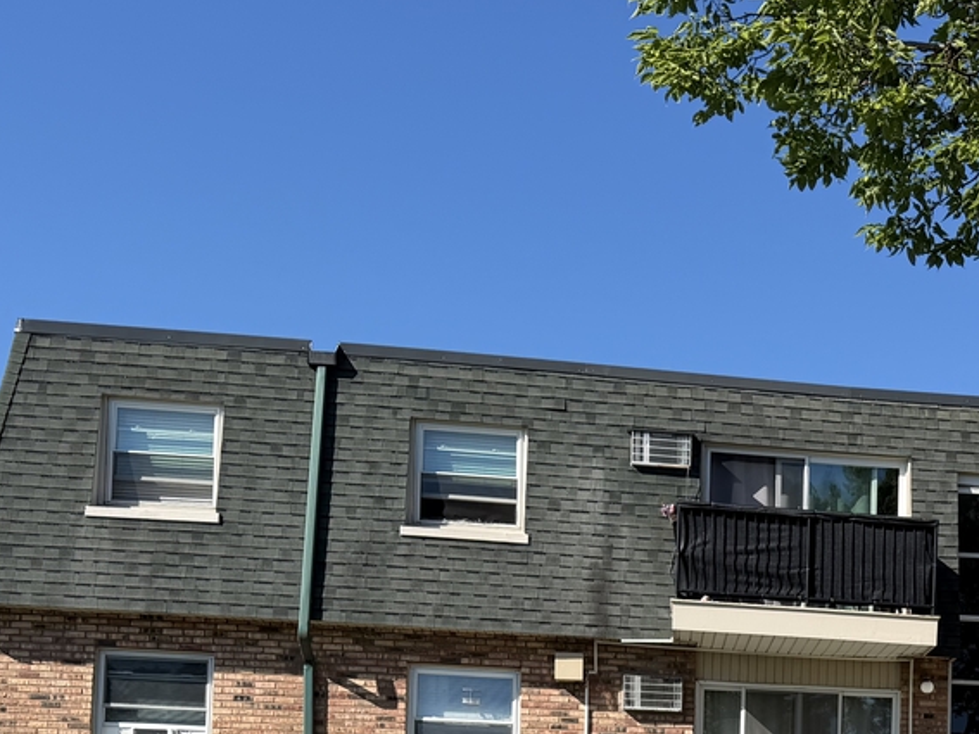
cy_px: 862
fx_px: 1725
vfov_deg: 22.3
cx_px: 938
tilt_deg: +2.4
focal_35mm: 61
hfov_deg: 29.9
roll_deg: -1.3
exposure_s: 1/3584
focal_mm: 6.76
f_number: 1.78
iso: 80
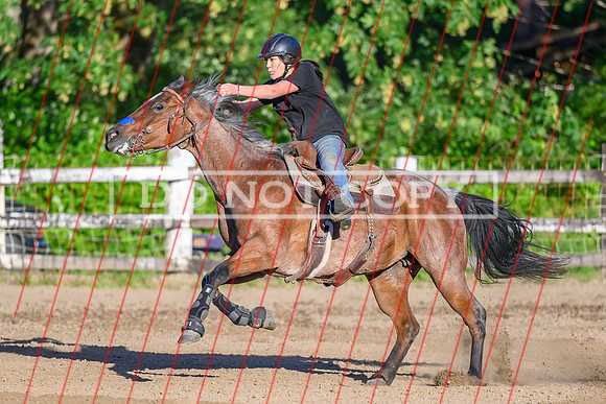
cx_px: 306
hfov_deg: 5.6
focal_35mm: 366
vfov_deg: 3.8
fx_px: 6168
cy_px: 226
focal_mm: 200
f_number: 2.8
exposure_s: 1/2500
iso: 200
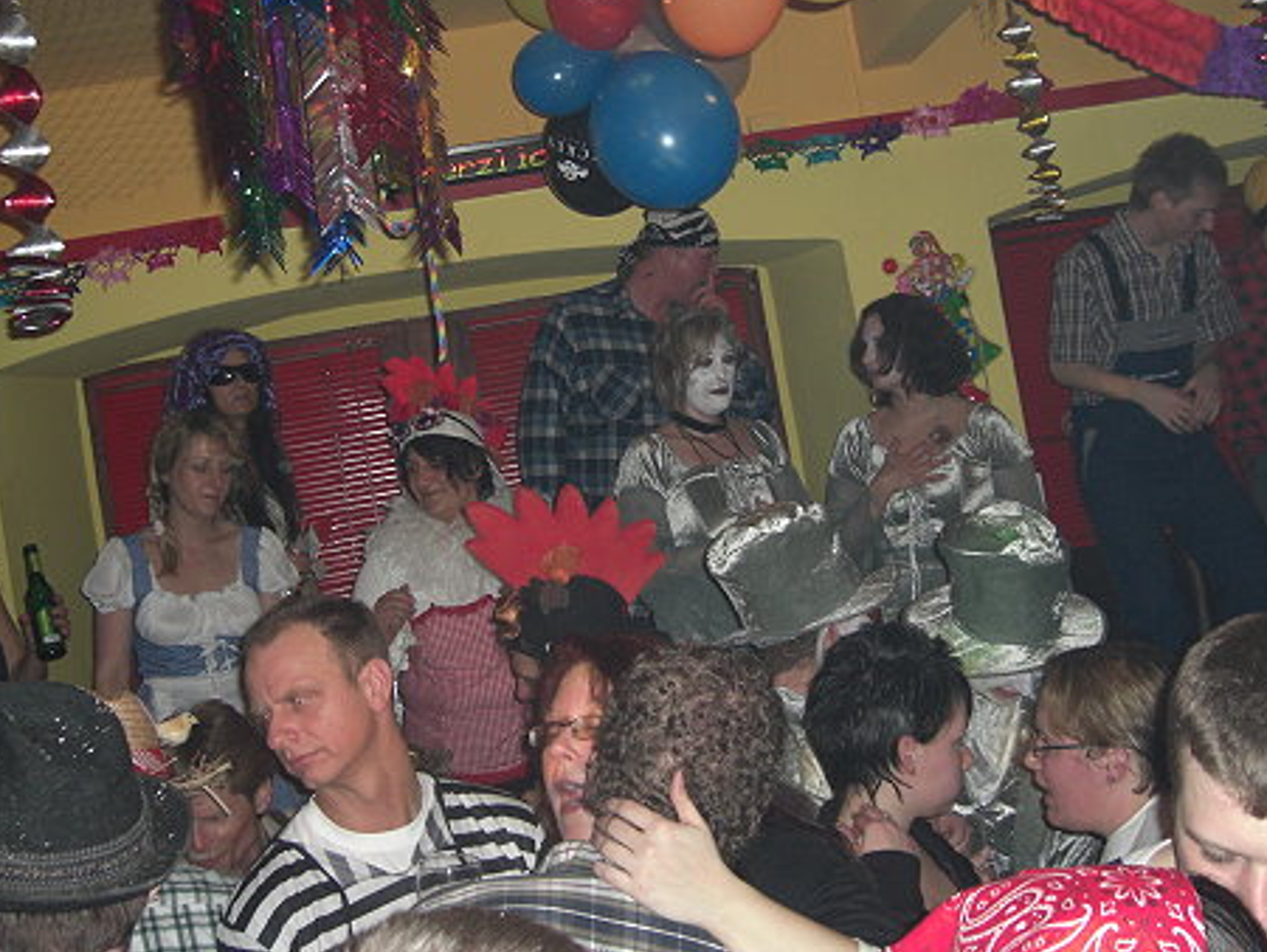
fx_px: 1758
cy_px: 359
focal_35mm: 48
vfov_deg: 30.2
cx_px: 646
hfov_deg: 39.6
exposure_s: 1/60
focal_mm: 7.9
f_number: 2.8
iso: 200
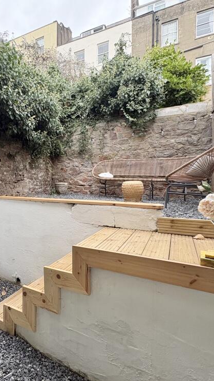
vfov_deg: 83.9
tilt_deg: +0.4
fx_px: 212
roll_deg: +0.0
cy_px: 188
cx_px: 33
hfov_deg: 49.4
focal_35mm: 21
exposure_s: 1/99
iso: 80
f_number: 2.2
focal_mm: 2.22
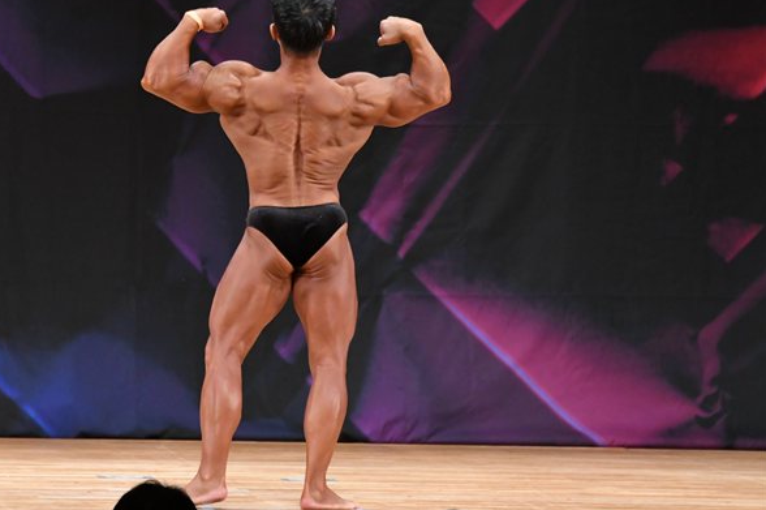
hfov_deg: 5.8
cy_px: 220
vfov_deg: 3.9
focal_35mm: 356
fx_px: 7568
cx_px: 264
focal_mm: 180
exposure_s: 1/400
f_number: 5.6
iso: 3200
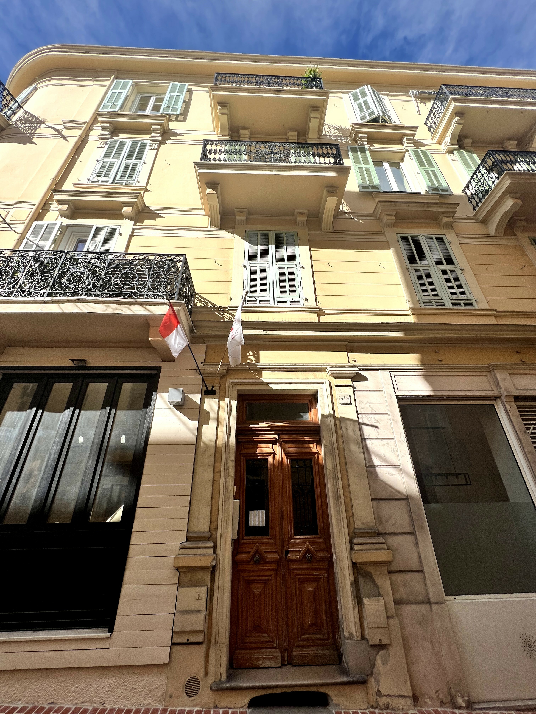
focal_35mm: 13
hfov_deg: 89.9
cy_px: 357
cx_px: 268
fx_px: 268
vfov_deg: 106.2
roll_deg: +1.1
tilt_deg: +29.5
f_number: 1.8
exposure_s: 1/1876
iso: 32
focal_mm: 1.57
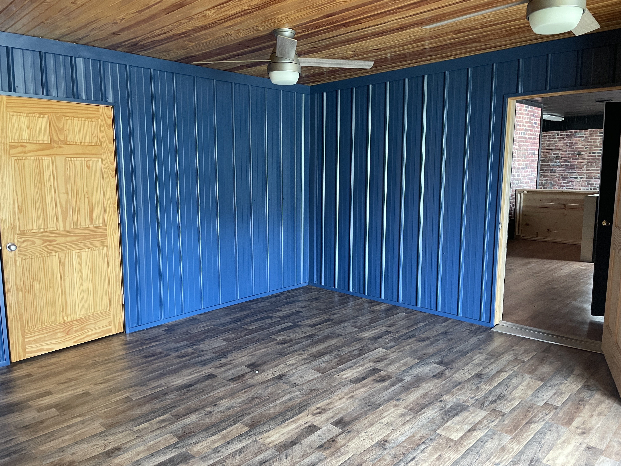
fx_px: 466
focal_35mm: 26
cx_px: 310
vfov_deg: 53.1
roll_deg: +0.5
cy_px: 233
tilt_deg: -7.7
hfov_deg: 67.3
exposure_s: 1/60
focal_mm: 4.2
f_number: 1.6
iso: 250
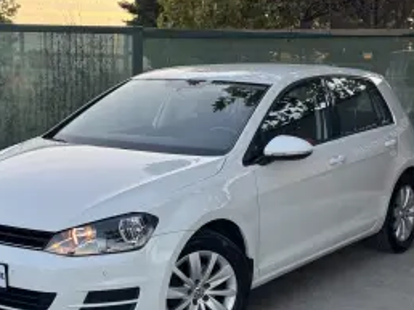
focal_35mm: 67
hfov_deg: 28.9
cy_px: 194
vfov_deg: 21.8
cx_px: 172
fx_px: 801
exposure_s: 1/414
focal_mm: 6.76
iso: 64
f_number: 1.78
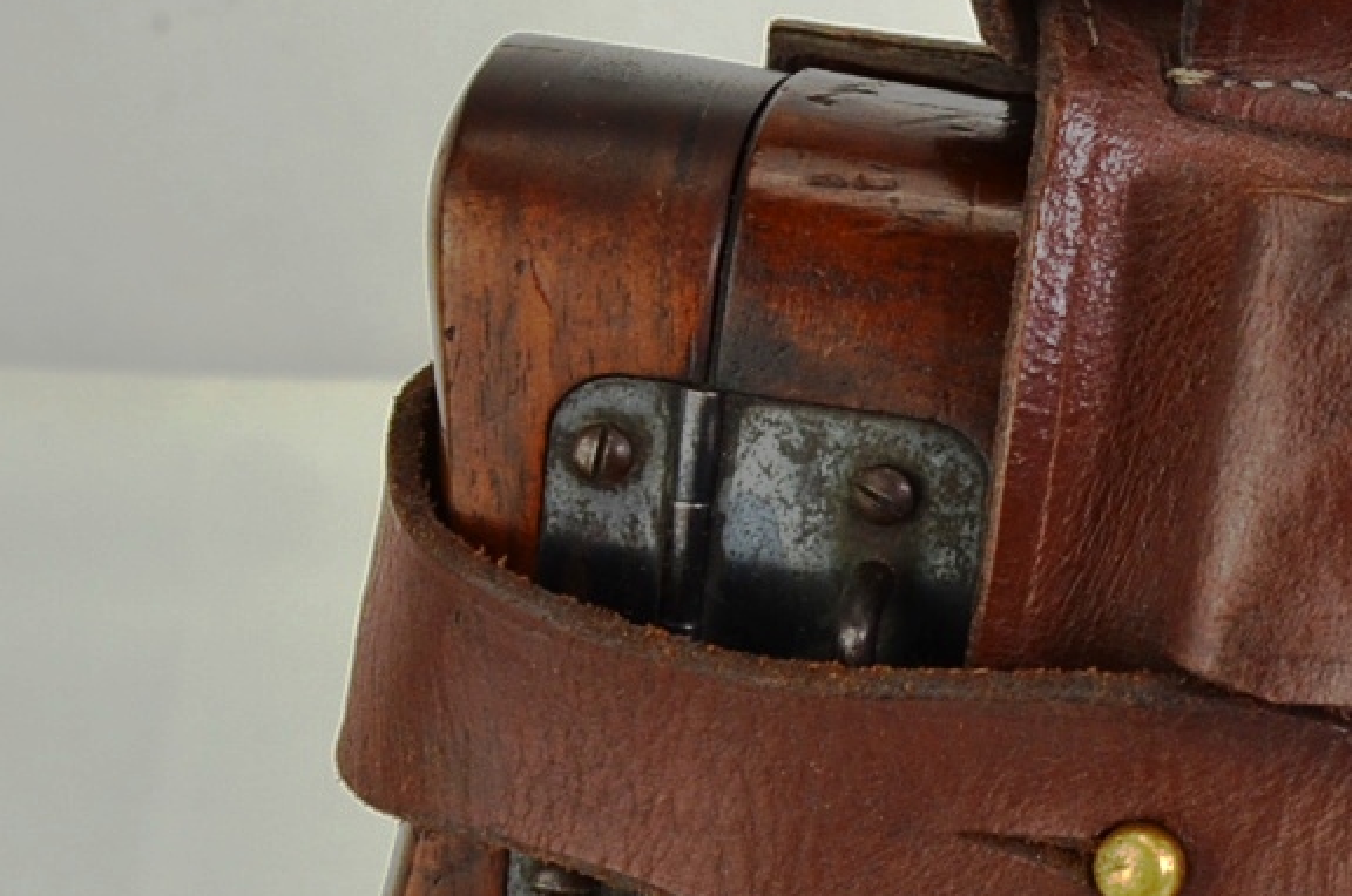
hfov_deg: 12.8
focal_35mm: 154
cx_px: 1915
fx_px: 5774
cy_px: 551
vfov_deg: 8.9
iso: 200
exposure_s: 1/125
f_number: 5.6
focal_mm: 24
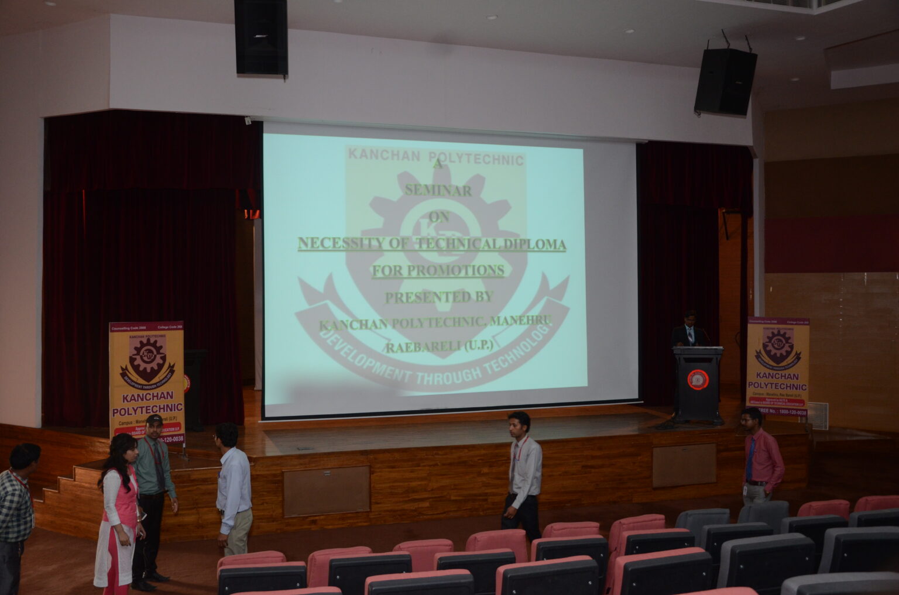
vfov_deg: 41.5
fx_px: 785
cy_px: 298
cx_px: 450
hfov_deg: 59.6
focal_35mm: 32
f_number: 4.5
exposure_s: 1/60
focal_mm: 21
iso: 800
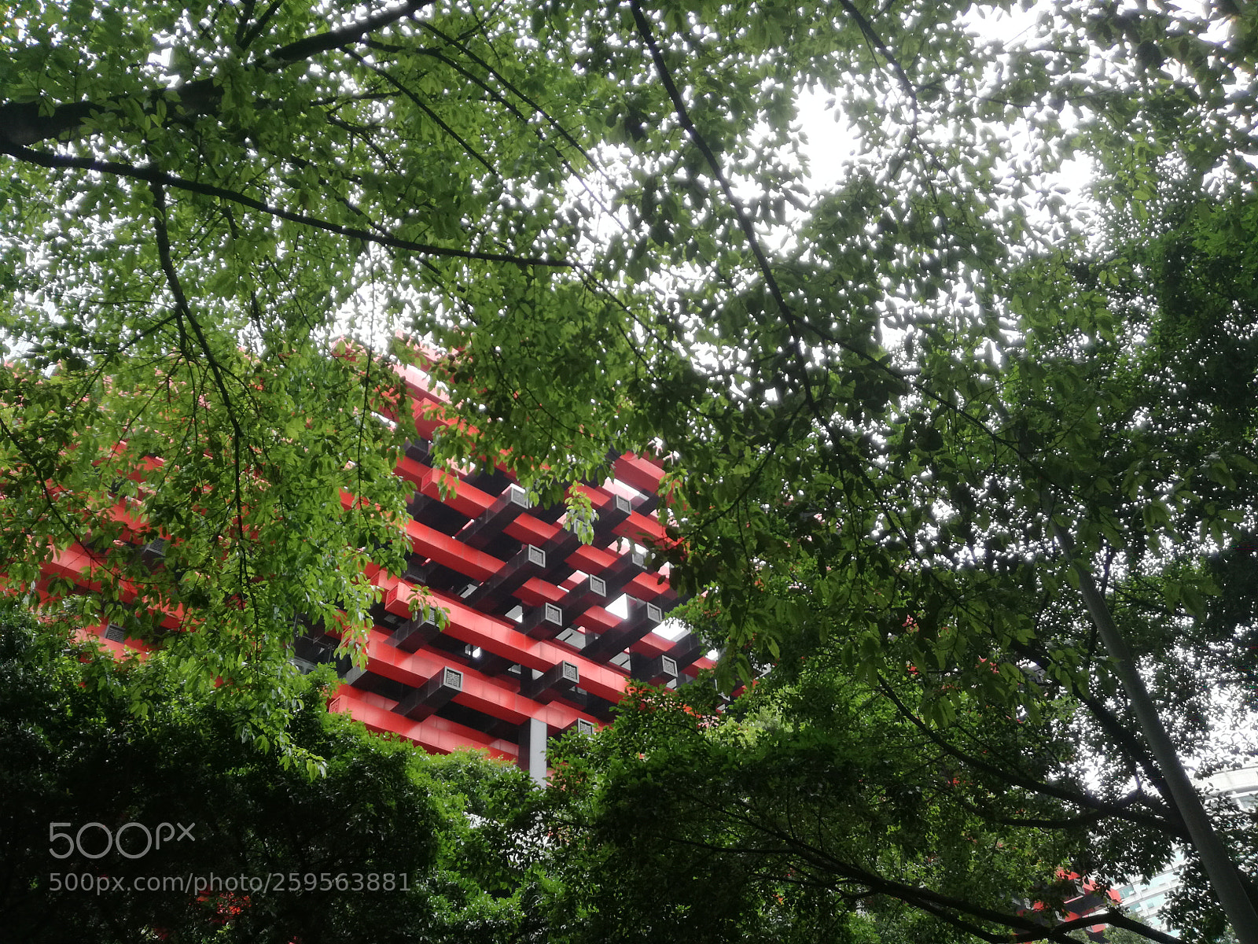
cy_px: 472
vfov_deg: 51.4
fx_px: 981
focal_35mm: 27
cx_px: 629
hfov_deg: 65.3
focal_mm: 3.79
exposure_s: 1/164
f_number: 2
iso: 50
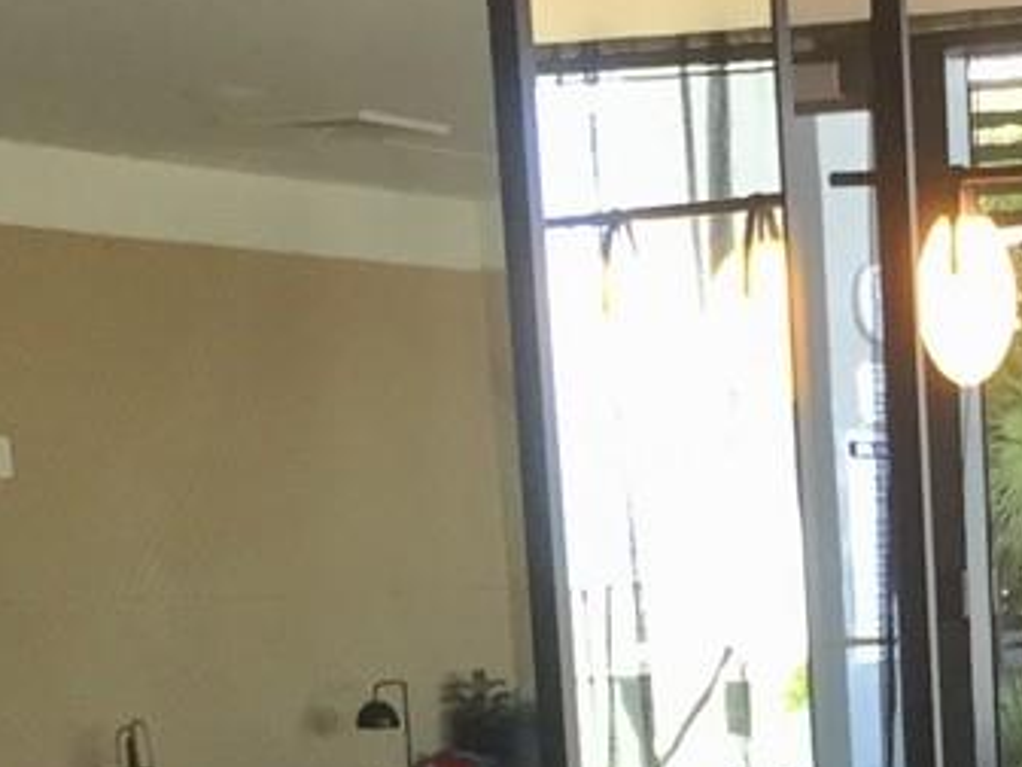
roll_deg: +0.4
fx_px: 4074
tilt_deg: -12.0
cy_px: 1516
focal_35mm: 138
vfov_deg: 10.0
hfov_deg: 13.9
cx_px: 1235
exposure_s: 1/30
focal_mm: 4.15
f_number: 2.2
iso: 64
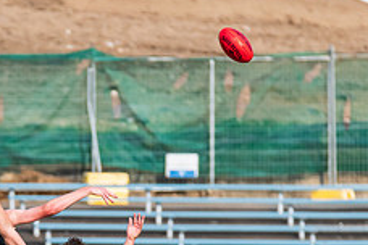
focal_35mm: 1243
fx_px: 12705
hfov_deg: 1.7
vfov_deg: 1.1
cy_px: 277
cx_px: 16
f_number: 6.3
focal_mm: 450
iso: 800
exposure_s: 1/3200
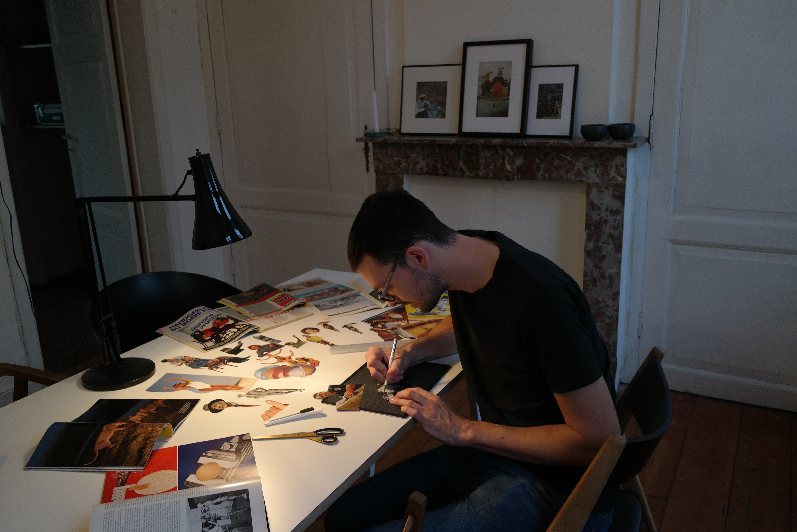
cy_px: 266
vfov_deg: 43.6
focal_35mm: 30
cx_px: 398
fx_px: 664
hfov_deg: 61.9
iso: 400
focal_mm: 20
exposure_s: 1/40
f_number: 3.5
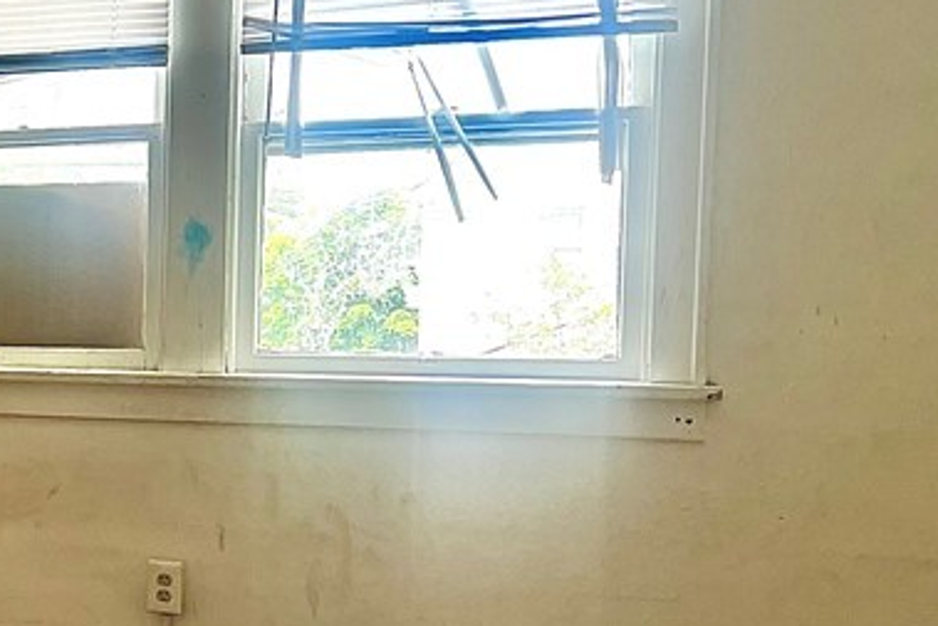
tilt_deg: -3.7
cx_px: -309
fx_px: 1903
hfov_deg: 24.0
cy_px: 403
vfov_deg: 18.6
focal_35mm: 73
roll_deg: +0.5
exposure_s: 1/121
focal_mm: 5.7
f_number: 1.5
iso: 100
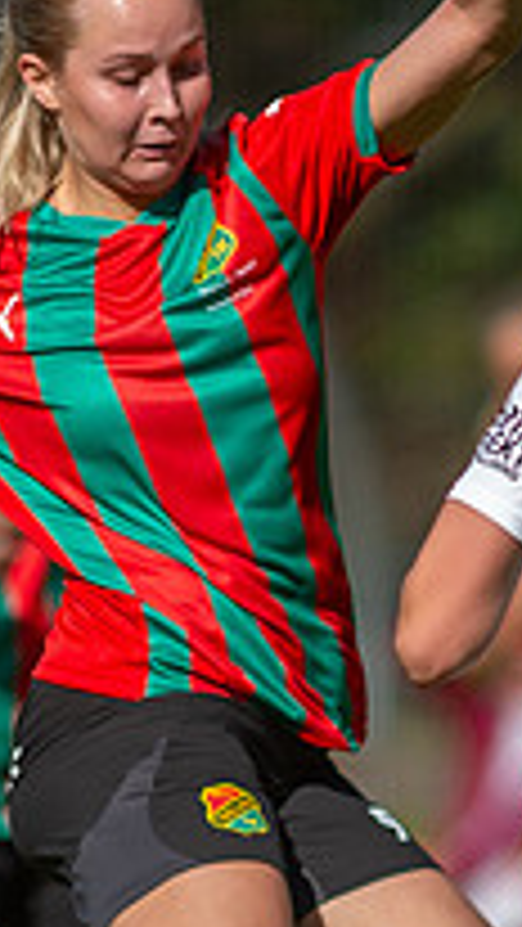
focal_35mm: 1573
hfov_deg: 0.8
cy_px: 814
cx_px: 100
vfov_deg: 1.4
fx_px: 38675
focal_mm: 300
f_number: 3.2
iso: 100
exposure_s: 1/2000
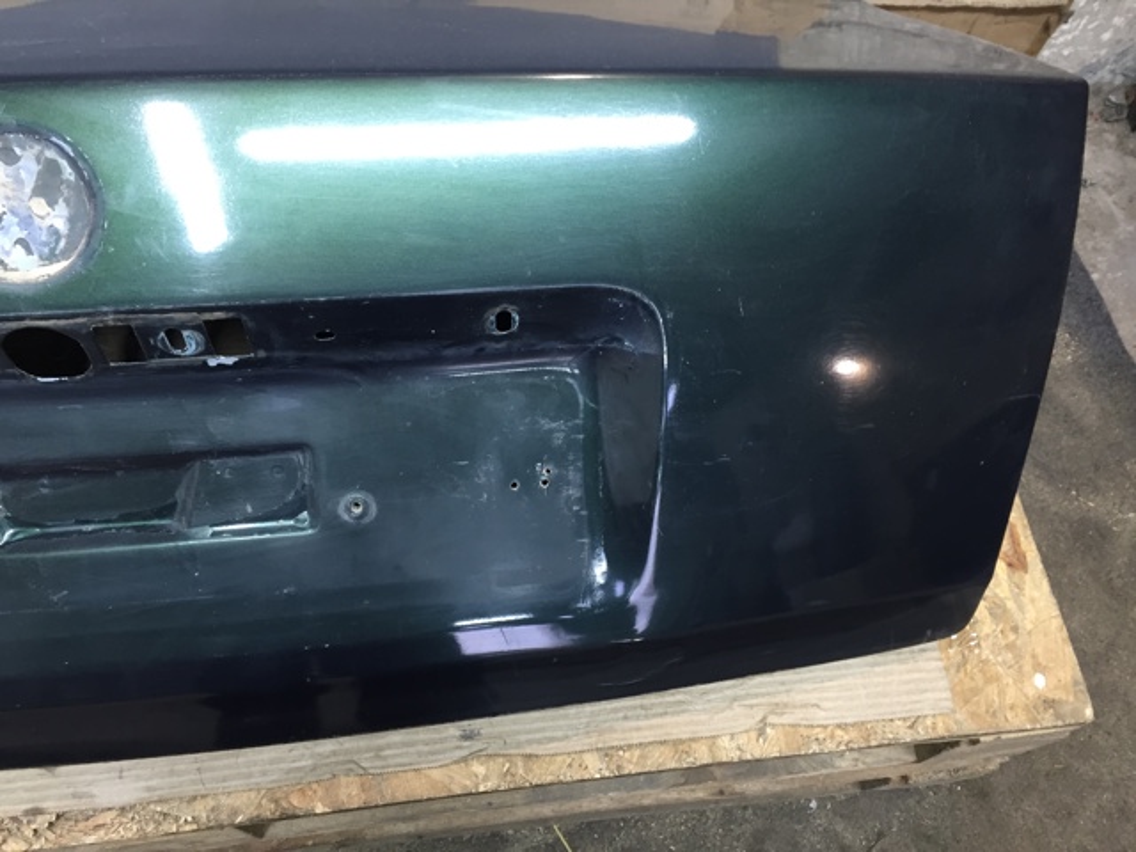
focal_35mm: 29
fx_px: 952
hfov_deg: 61.7
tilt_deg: -63.0
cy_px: 426
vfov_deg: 48.2
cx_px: 568
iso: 125
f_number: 2.2
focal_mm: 4.15
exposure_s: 1/33
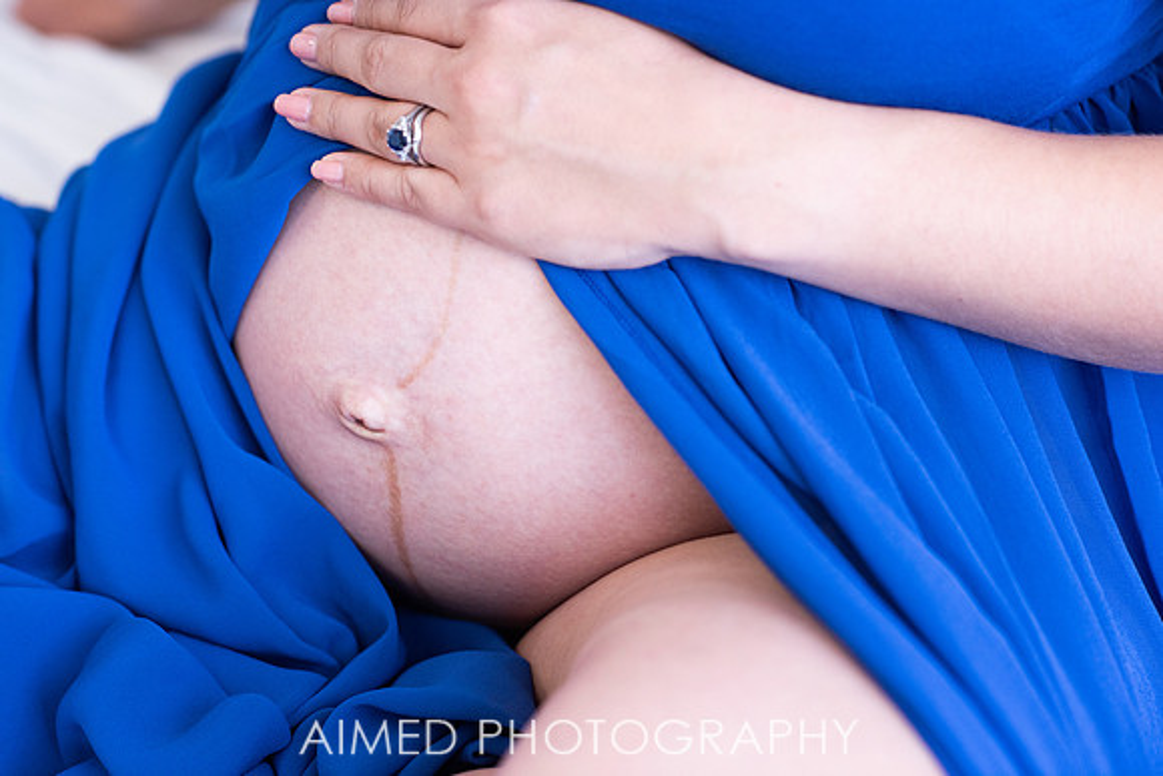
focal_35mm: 85
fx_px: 2746
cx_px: 582
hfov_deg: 23.9
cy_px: 388
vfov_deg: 16.1
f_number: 3.2
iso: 800
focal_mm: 85
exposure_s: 1/250
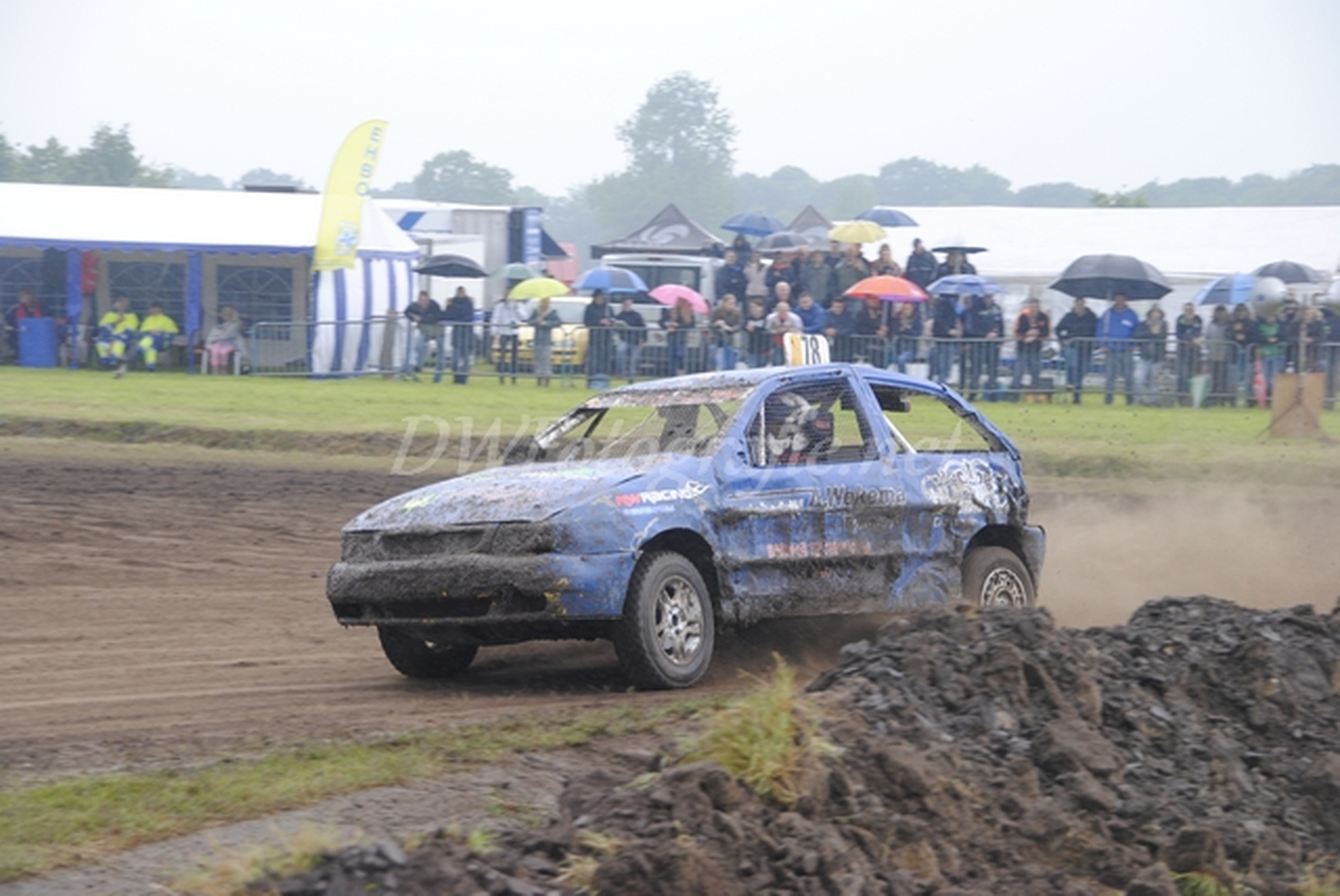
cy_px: 448
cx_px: 670
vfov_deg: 12.7
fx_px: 4024
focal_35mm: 108
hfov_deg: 18.9
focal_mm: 72
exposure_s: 1/500
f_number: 5.3
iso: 400
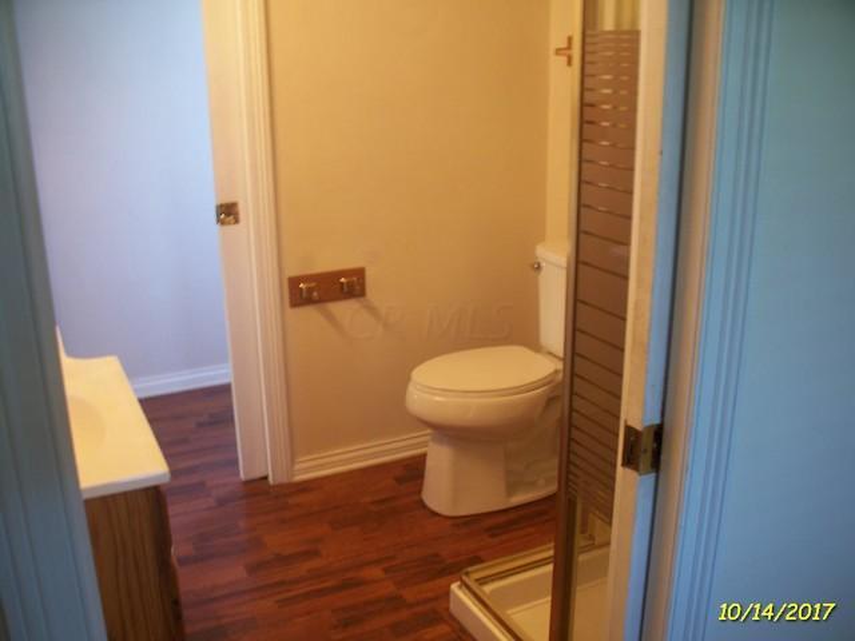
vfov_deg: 40.7
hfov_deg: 52.6
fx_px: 864
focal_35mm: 35
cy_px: 320
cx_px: 428
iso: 80
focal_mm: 7.54
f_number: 2.8
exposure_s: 1/6
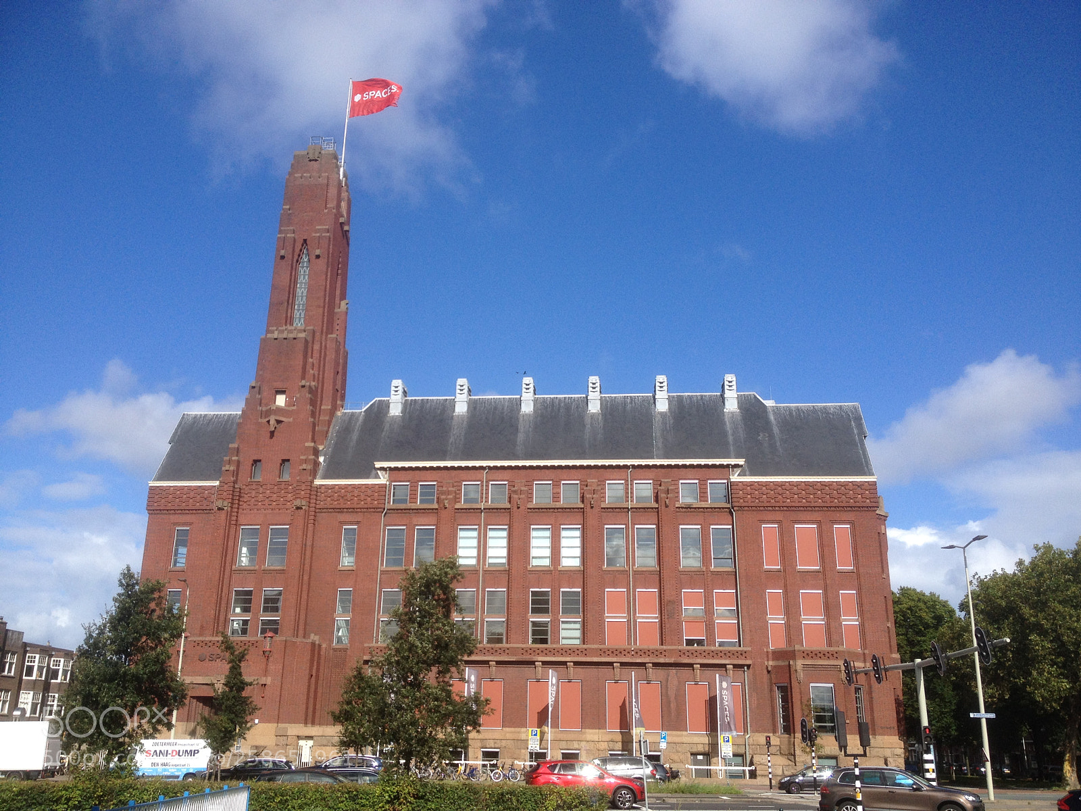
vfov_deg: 40.7
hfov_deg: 52.6
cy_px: 406
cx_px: 540
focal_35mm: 35
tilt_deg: +17.7
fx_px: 1093
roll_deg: -1.7
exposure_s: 1/1842
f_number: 2.4
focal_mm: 4.28
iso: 50
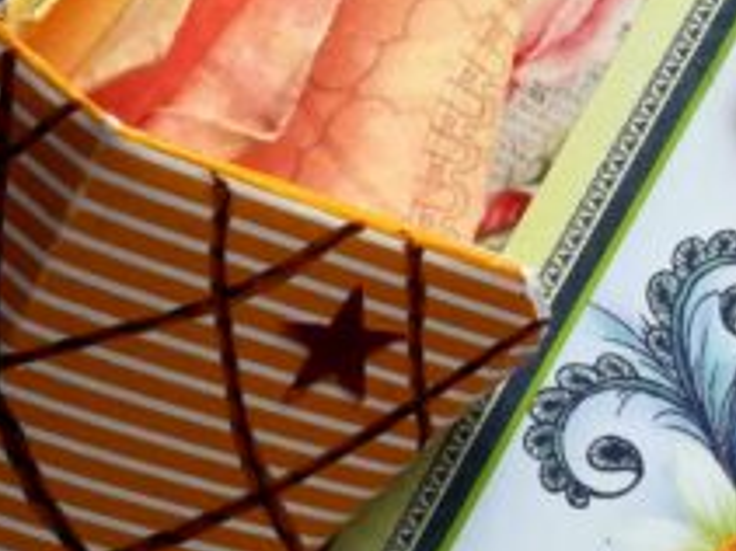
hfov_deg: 26.2
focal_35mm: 74
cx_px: 467
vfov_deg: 19.8
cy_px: 202
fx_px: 1572
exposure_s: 1/100
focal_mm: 3.83
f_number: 2.2
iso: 64
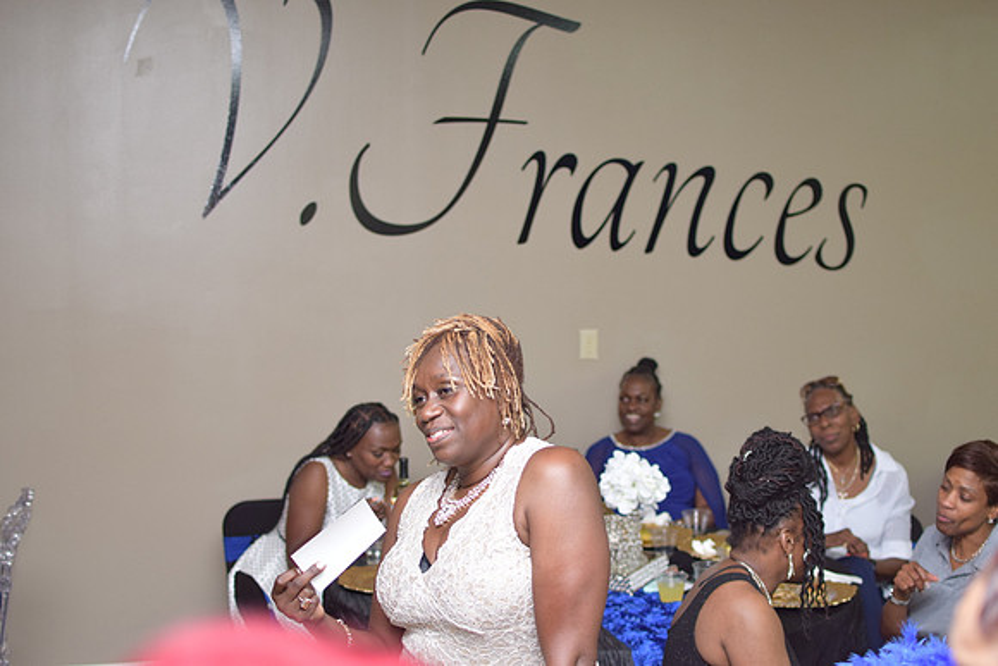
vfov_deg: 25.8
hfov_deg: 37.8
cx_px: 499
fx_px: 1456
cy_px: 333
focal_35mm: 52
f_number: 2.5
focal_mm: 35
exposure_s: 1/200
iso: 800
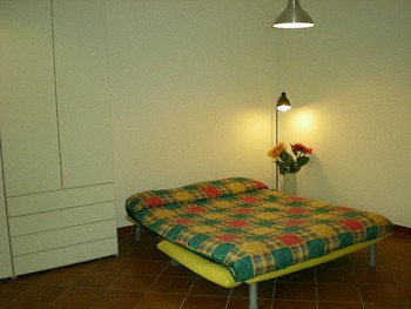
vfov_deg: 37.8
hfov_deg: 48.9
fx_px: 451
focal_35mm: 38
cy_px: 154
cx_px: 206
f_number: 3.1
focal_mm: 6.3
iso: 160
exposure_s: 1/30
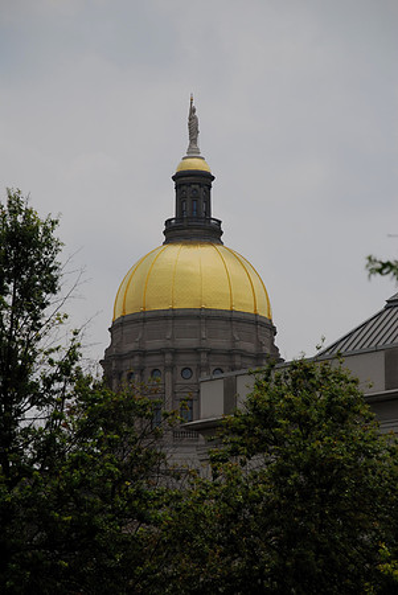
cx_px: 199
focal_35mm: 142
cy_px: 298
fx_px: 2358
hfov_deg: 9.6
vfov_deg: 14.4
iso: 100
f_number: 6.3
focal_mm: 95
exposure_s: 1/640
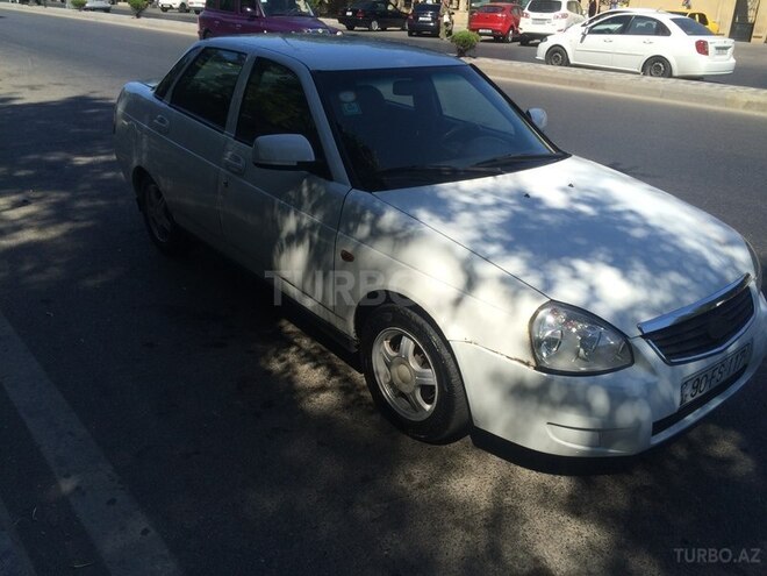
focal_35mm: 29
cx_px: 384
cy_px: 288
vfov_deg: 48.2
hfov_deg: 61.7
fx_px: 643
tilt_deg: -25.1
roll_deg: -0.6
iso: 32
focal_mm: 4.15
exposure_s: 1/1709
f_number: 2.2
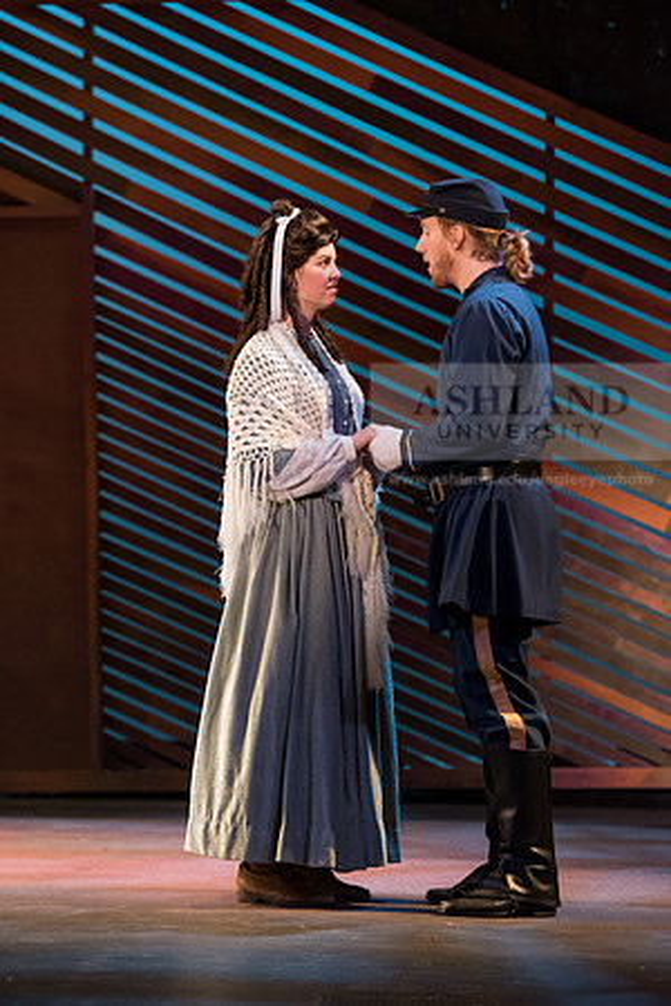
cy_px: 503
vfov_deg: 14.7
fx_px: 3914
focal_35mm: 140
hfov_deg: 9.8
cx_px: 336
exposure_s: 1/320
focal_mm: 140
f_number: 4.5
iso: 5000
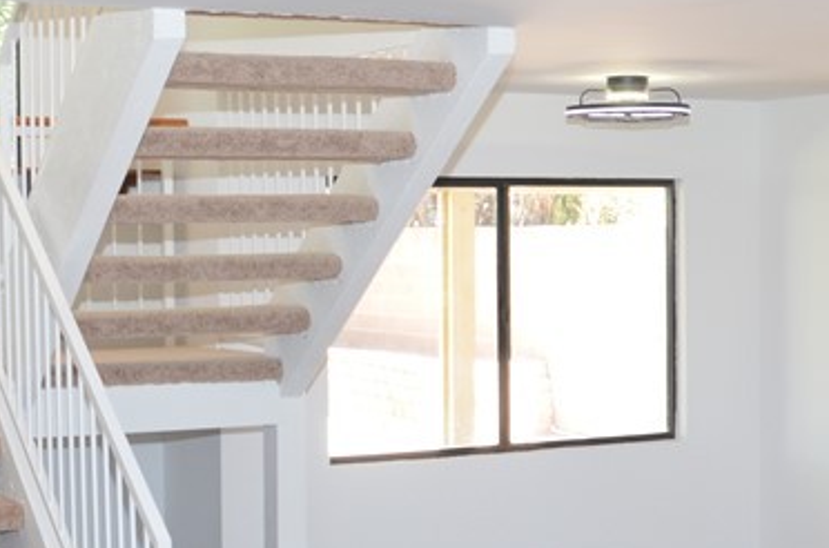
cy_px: 275
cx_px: 315
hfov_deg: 25.7
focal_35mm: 79
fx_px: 1815
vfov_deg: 17.2
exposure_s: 1/60
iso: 400
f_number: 5.6
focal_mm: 18
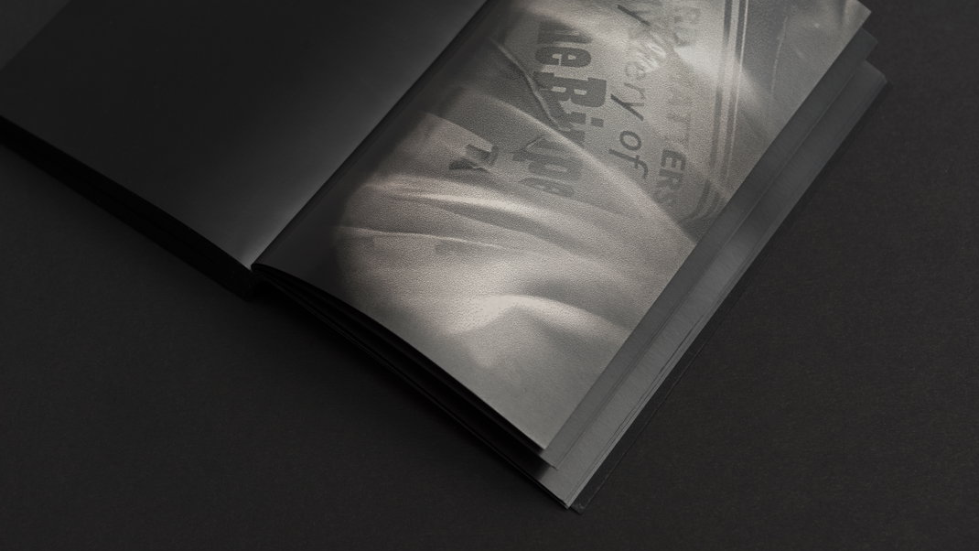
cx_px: 487
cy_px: 241
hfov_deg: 28.6
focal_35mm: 74
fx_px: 1921
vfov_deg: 16.3
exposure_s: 1/160
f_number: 8
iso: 100
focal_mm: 70
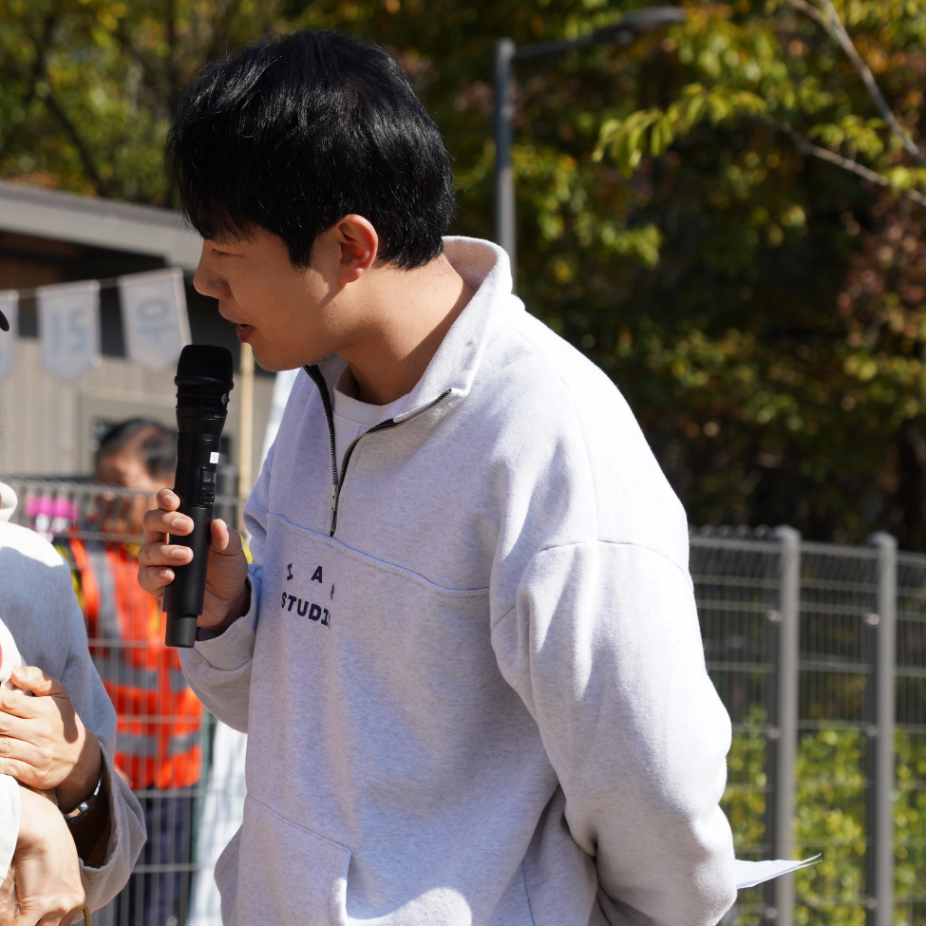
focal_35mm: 149
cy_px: 491
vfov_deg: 11.7
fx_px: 4509
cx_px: 141
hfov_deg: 11.7
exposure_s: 1/250
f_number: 6.3
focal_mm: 95
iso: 100
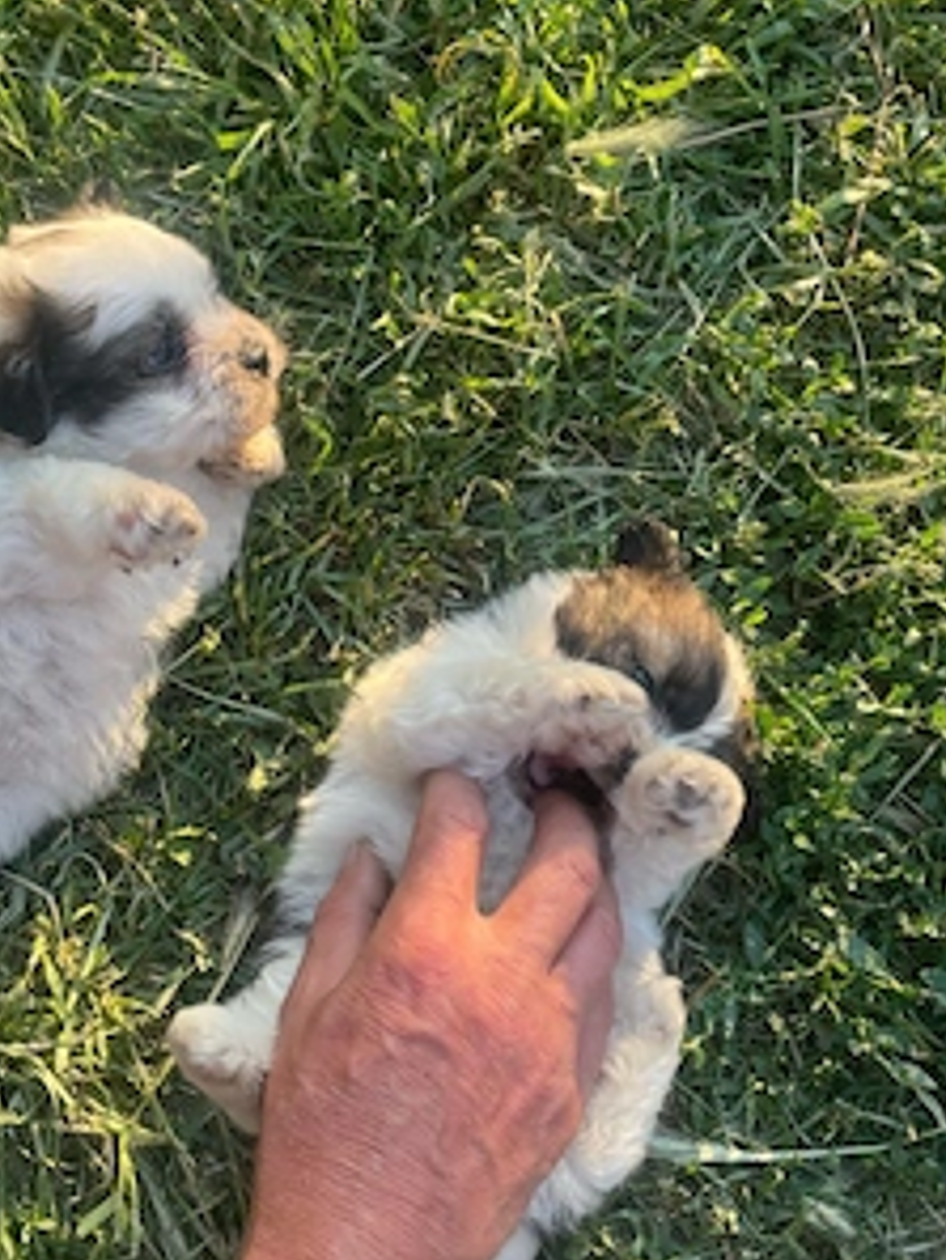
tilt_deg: -76.4
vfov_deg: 52.5
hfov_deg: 40.5
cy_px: 547
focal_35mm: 35
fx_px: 1274
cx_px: 356
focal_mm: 4.2
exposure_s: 1/223
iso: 32
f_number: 1.6
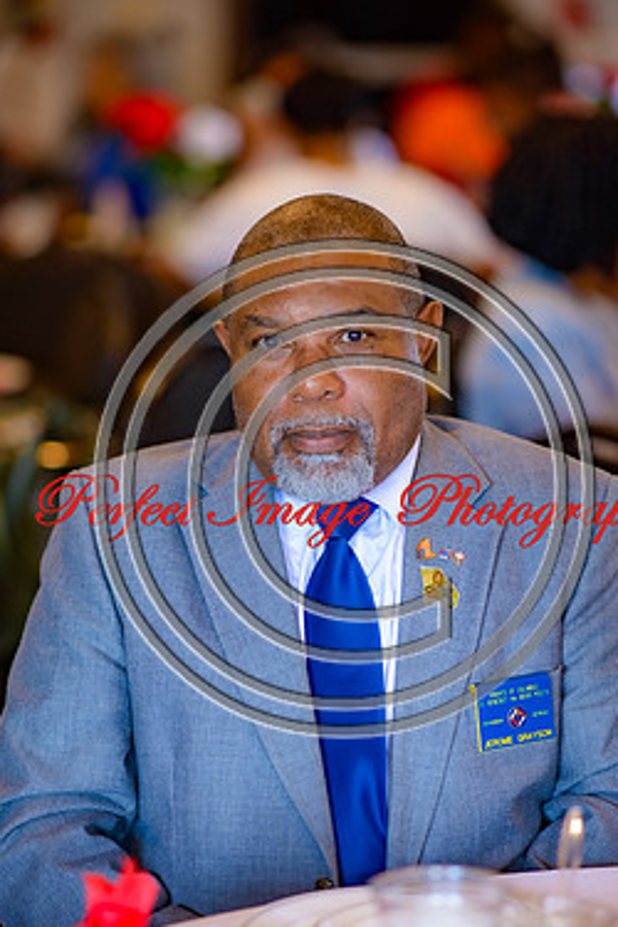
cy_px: 507
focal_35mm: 126
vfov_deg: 16.3
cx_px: 344
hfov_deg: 10.9
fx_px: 3244
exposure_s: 1/125
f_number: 1.8
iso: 250
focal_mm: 105
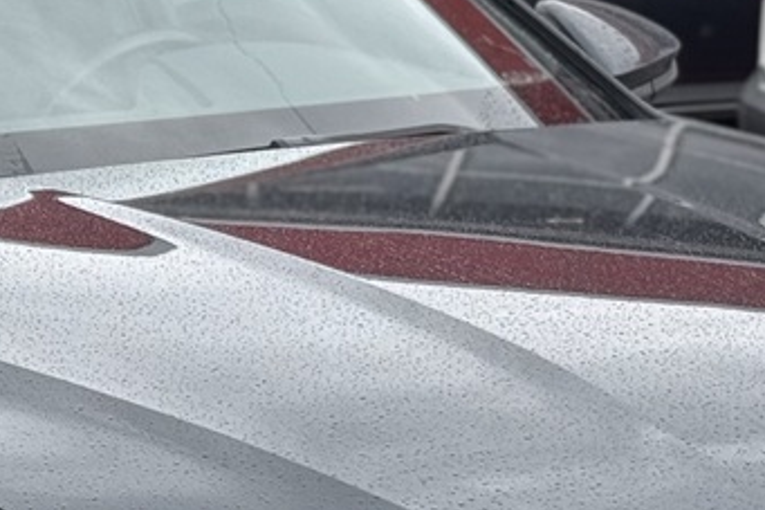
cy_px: 568
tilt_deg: -9.4
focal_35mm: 211
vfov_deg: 6.5
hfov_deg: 9.7
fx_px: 4481
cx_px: 29
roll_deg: -0.1
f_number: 1.78
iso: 64
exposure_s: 1/754
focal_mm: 6.76
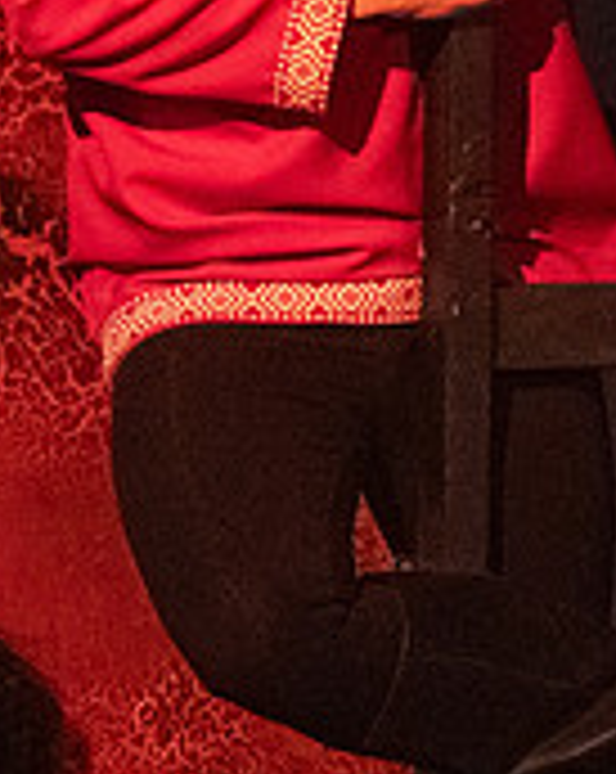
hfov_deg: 2.0
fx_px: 17983
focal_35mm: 787
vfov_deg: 2.5
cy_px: 45
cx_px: 351
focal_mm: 119.2
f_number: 3.6
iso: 4000
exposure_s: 1/125
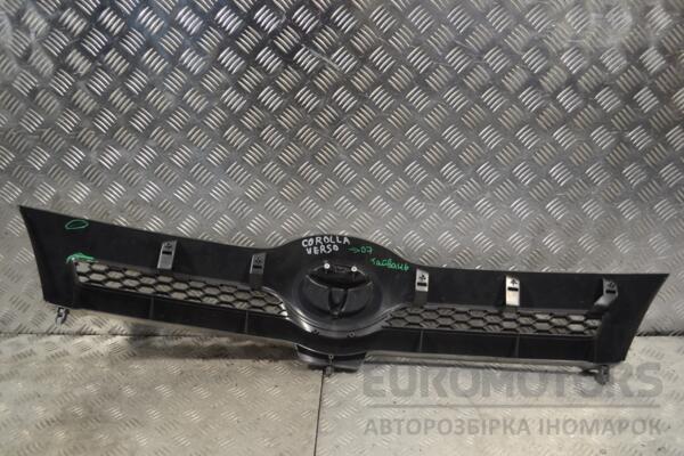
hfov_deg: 53.1
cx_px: 342
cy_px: 228
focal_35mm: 36
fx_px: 684
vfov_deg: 36.9
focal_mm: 24
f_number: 4
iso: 100
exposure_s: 1/30
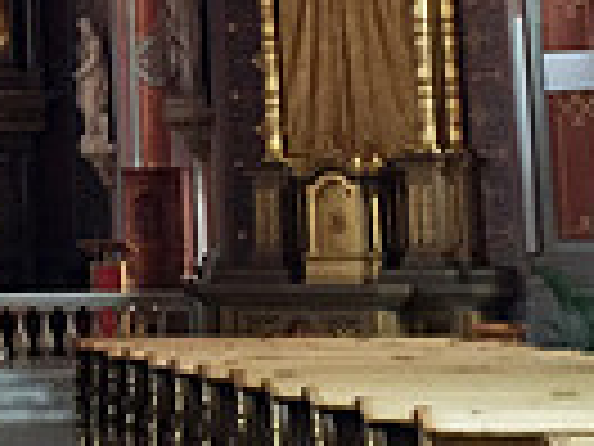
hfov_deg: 14.8
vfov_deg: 11.4
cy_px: -117
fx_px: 2179
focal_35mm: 127
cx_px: -202
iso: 250
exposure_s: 1/30
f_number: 2.2
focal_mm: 4.15
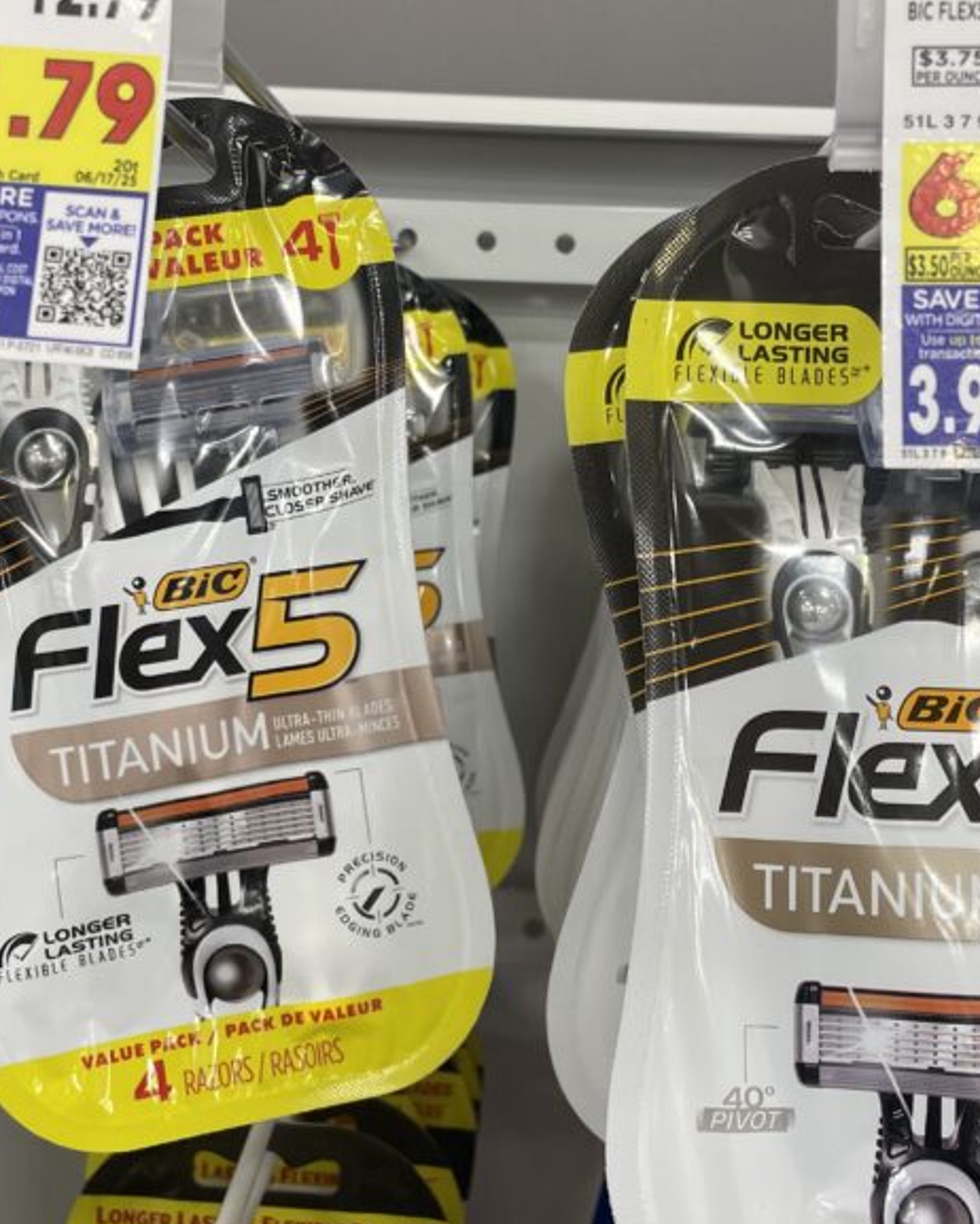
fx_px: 1631
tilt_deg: -8.8
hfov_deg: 33.4
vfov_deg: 41.1
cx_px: 518
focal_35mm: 45
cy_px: 539
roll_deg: -2.5
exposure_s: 1/120
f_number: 1.6
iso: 100
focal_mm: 4.2
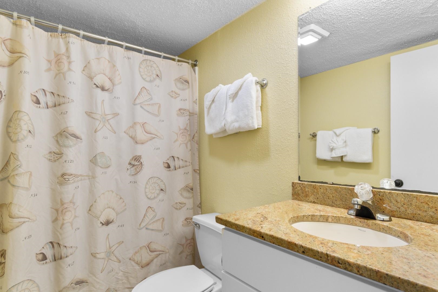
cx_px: 219
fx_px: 231
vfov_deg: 64.6
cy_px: 146
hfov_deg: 86.9
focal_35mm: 19
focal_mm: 13
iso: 100
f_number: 4.8
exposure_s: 1/20
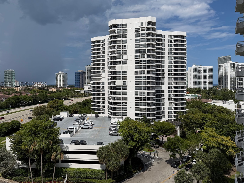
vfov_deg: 49.7
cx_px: 102
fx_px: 197
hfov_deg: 63.0
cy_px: 84
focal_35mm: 28
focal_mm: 6.76
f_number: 1.78
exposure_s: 1/11905
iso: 80
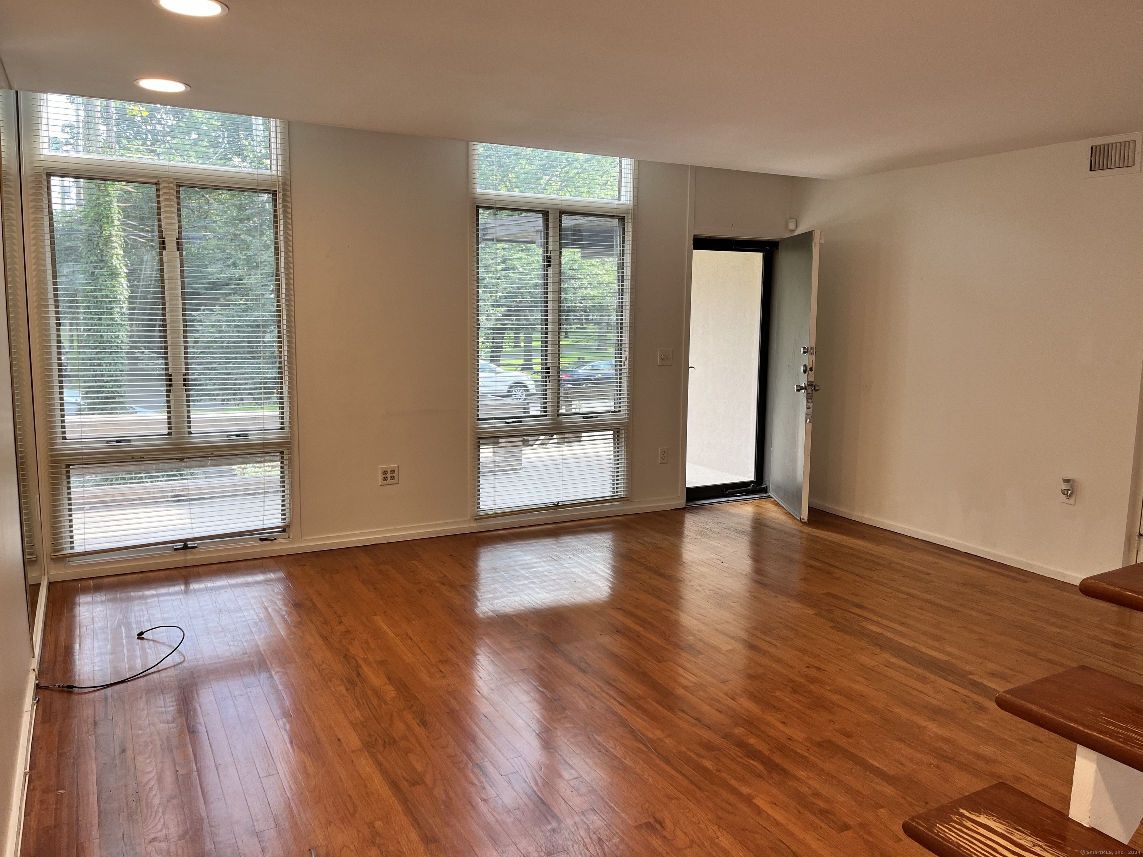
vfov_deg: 53.1
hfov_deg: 67.3
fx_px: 859
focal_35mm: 26
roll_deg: +0.1
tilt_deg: -7.8
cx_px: 572
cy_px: 428
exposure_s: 1/120
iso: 50
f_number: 1.6
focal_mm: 5.1
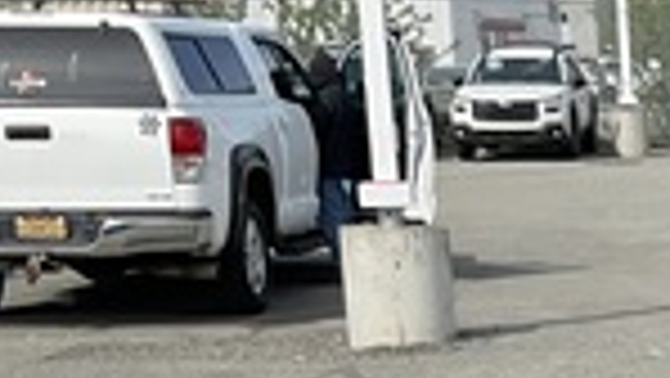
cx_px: 1205
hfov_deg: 14.0
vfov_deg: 8.5
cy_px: 765
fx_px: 2417
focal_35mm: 136
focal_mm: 3
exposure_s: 1/1311
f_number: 1.8
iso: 25
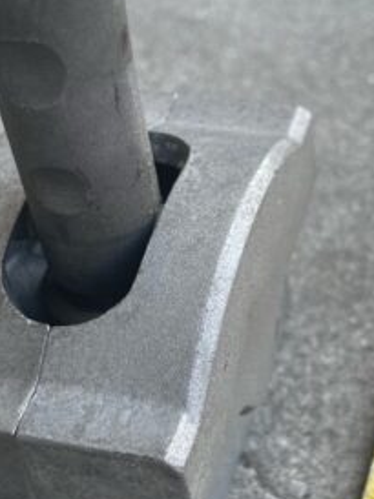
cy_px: 321
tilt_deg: -47.7
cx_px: 192
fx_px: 1097
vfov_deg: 25.6
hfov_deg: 19.4
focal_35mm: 76
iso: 32
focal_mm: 5.1
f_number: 1.6
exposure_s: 1/267
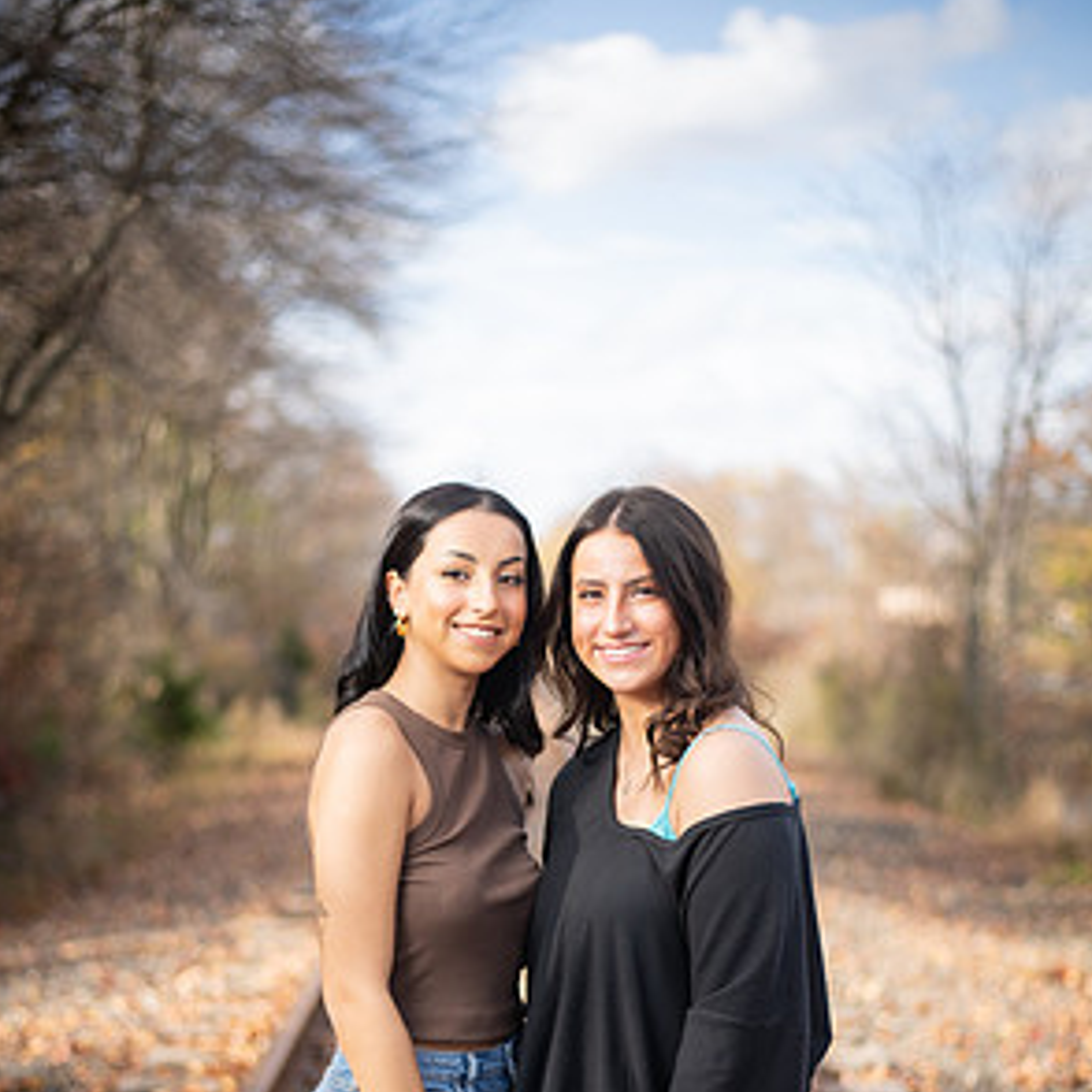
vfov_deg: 26.2
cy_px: 799
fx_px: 2320
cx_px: 550
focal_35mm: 65
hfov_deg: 26.5
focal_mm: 50
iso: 160
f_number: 1.8
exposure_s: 1/2000
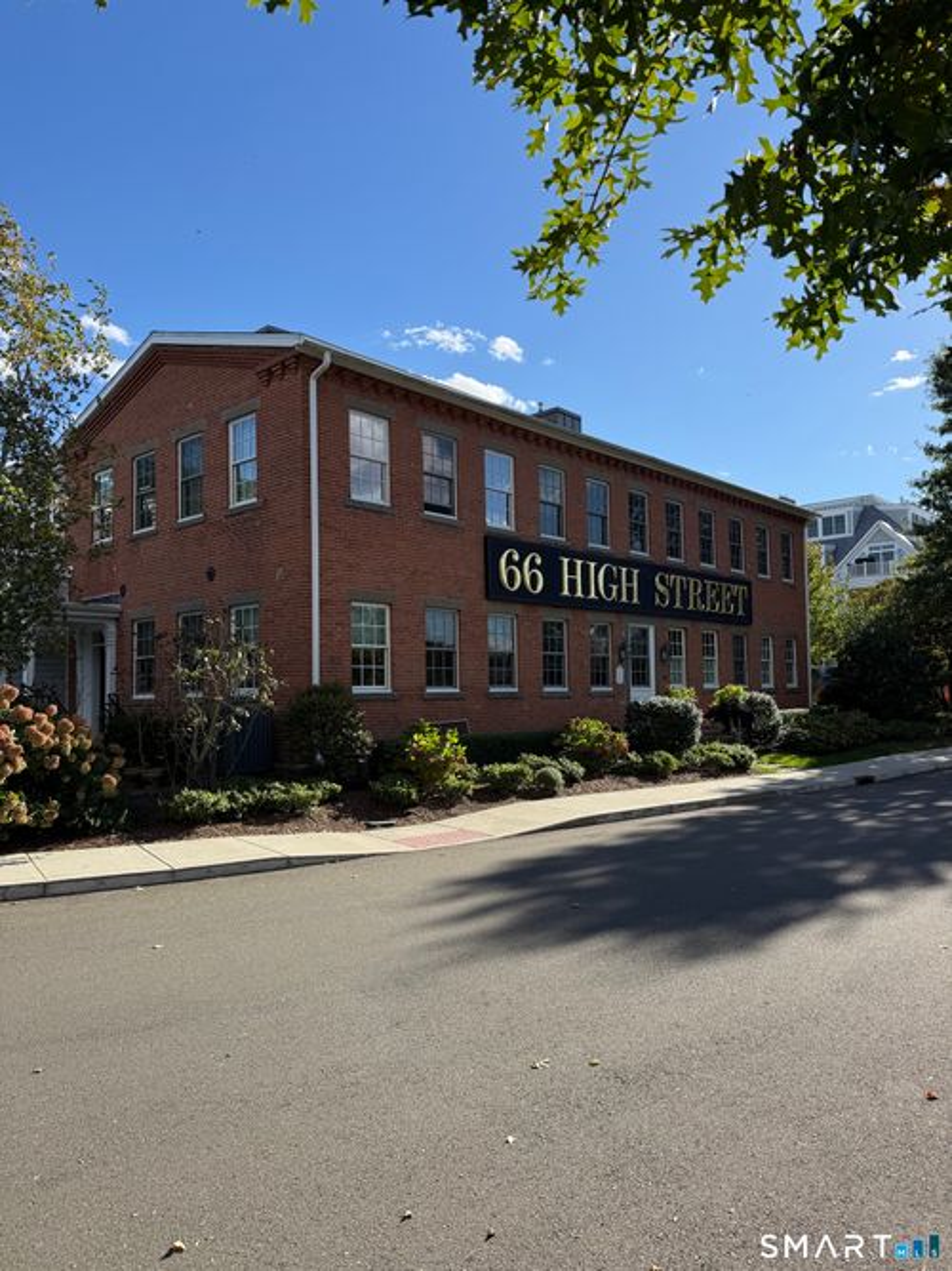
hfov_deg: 56.8
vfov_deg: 71.6
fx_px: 880
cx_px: 476
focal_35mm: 24
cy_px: 636
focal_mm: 6.76
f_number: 1.78
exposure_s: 1/3145
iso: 80
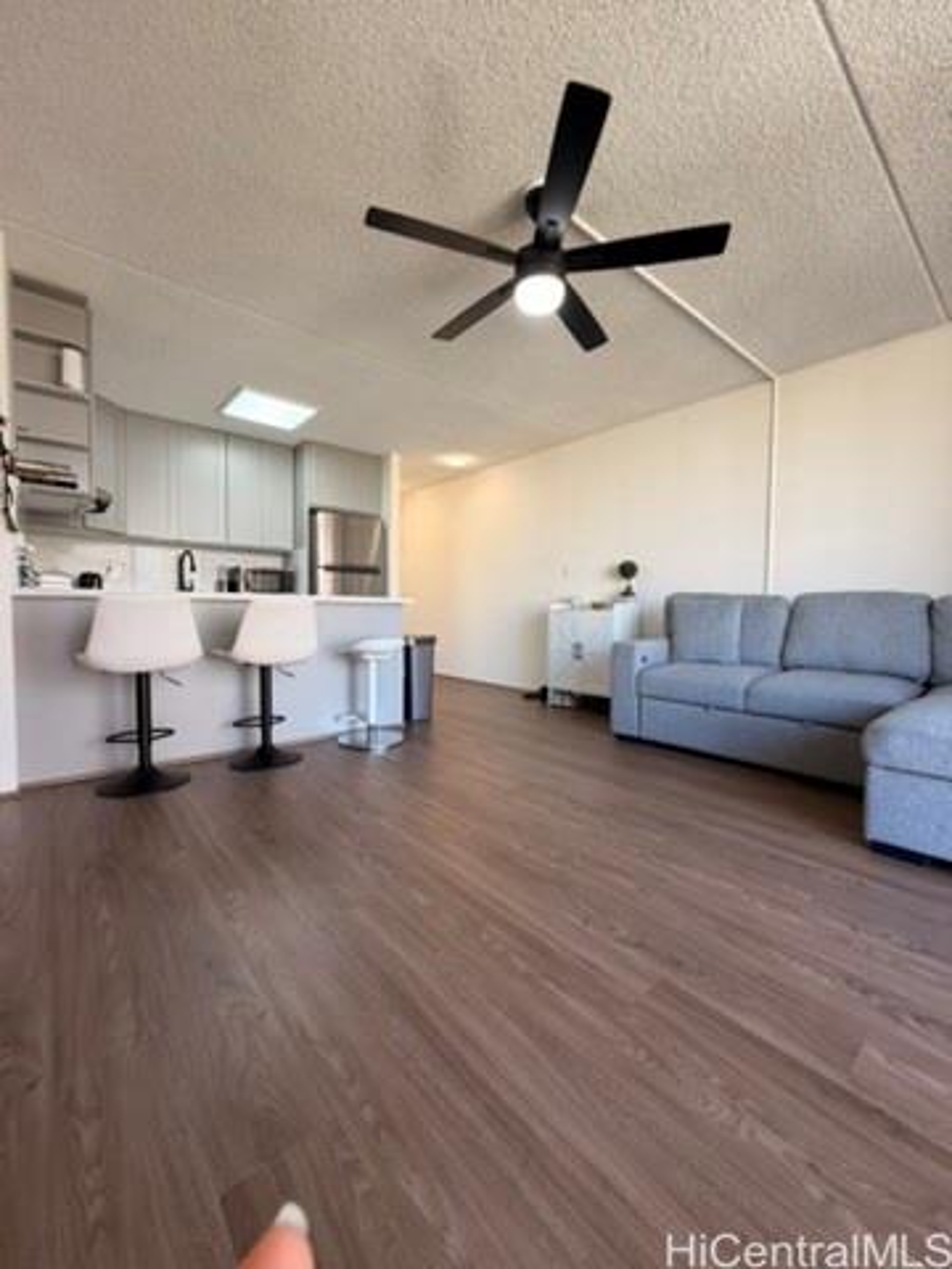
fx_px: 513
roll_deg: -0.3
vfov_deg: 102.1
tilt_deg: -1.8
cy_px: 634
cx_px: 476
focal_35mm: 14
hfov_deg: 85.7
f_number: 2.2
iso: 125
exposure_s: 1/120
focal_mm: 2.22
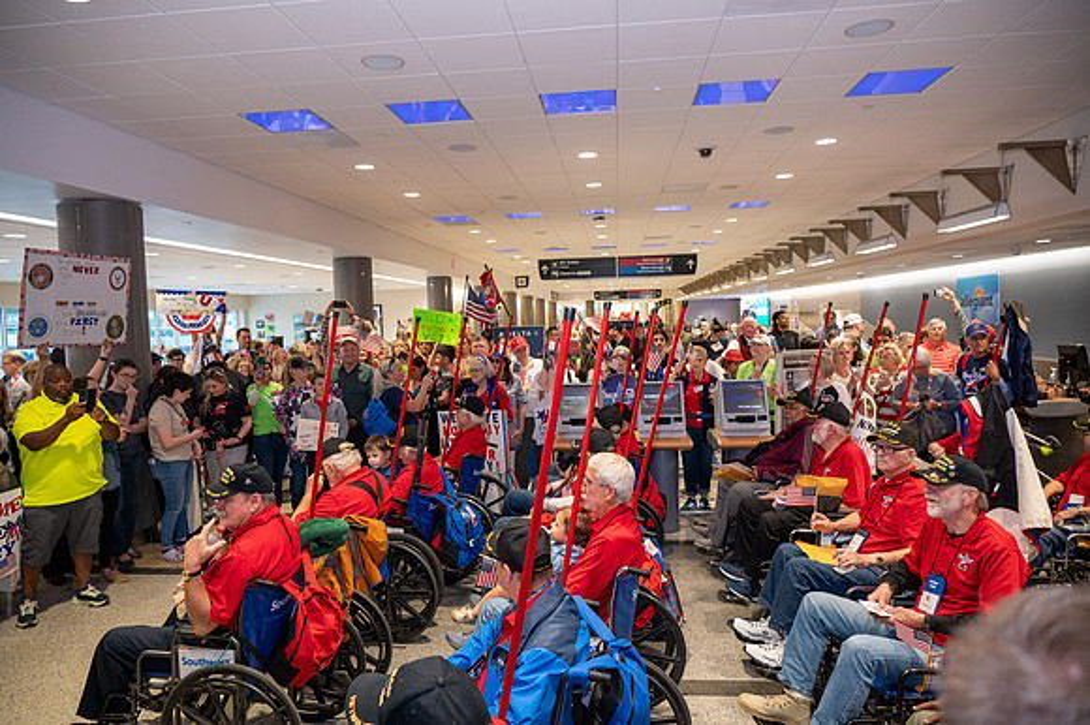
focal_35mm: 24
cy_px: 362
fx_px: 726
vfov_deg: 53.1
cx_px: 545
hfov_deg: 73.8
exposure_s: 1/60
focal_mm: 24
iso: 1250
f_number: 4.5
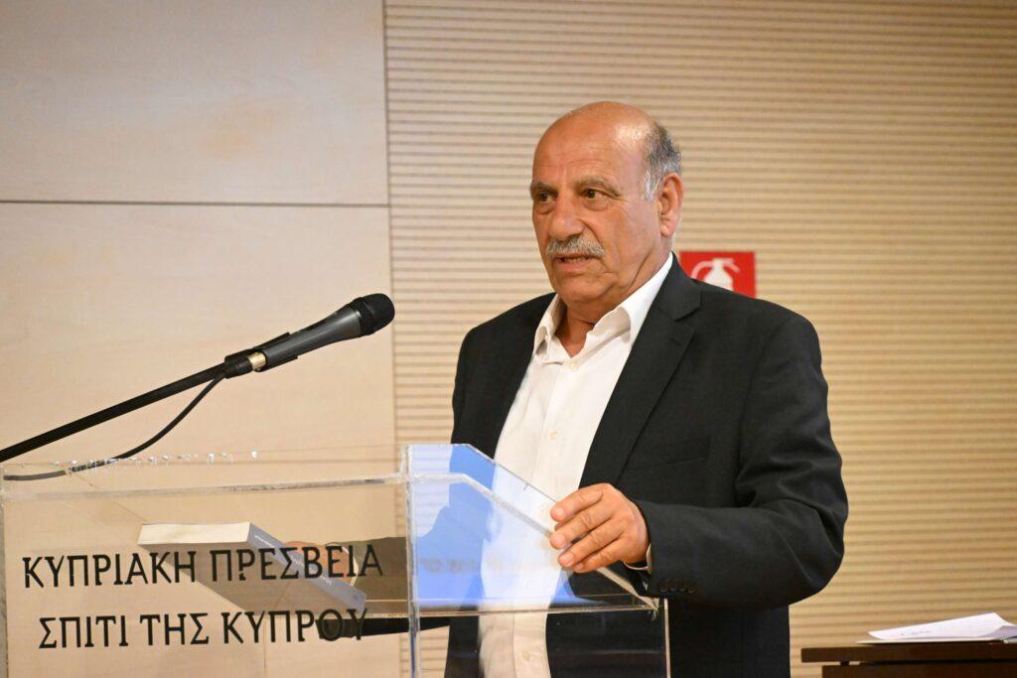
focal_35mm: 200
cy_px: 339
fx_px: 5650
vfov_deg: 6.9
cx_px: 508
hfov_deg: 10.3
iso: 12800
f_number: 6.3
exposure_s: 1/125
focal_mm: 200
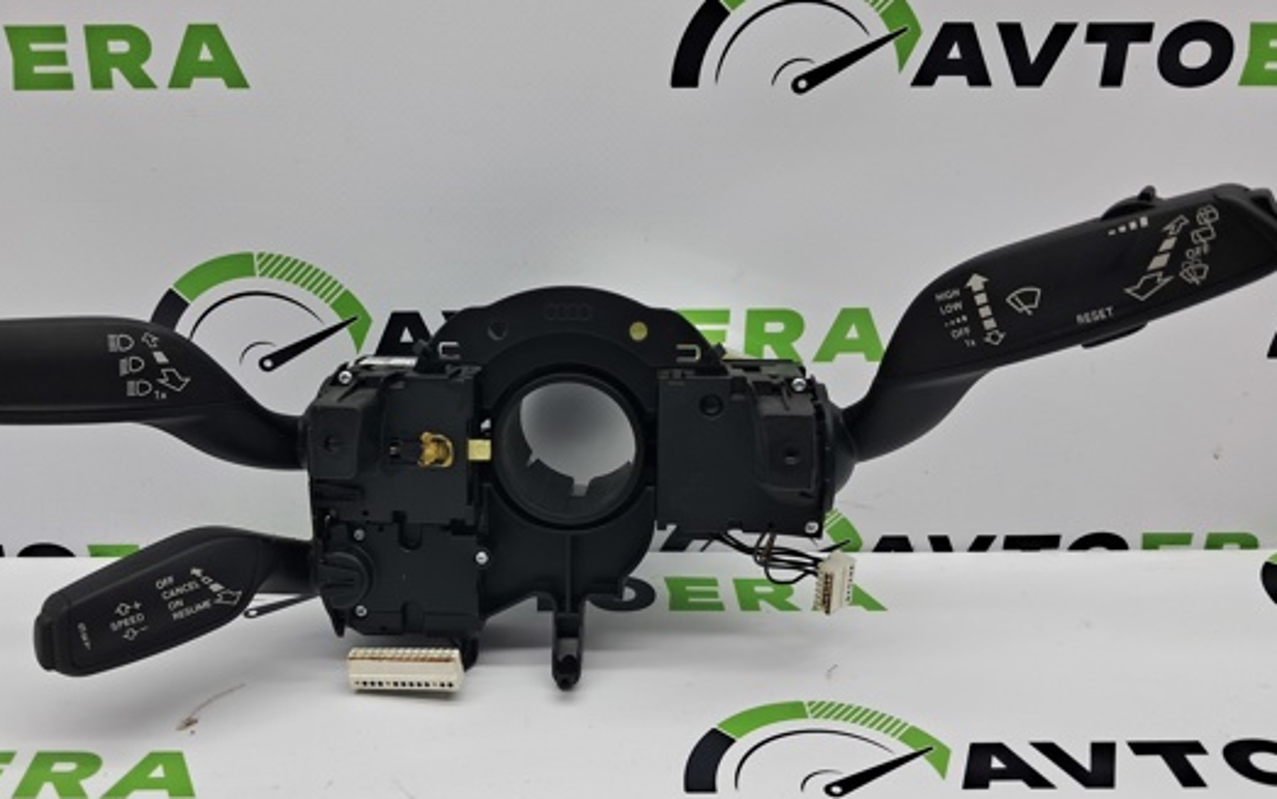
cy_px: 397
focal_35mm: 35
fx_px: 1218
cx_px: 549
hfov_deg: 55.1
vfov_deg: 36.3
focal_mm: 4
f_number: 1.8
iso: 50
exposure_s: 1/100
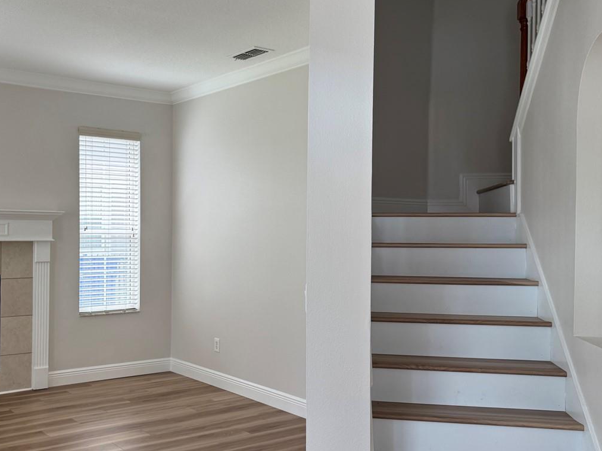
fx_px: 661
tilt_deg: +0.0
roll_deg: -0.4
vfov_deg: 37.7
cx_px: 211
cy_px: 229
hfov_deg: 48.3
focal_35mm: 38
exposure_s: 1/231
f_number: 1.78
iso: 100
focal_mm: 6.76
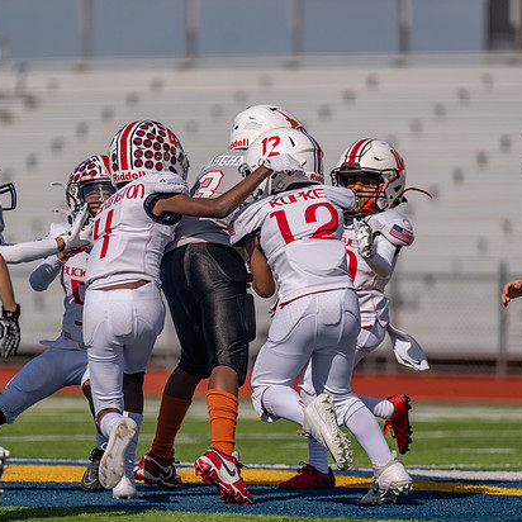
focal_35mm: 359
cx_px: 228
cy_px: 261
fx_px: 6125
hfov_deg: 4.9
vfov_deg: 4.9
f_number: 4
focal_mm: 280
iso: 100
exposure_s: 1/2500
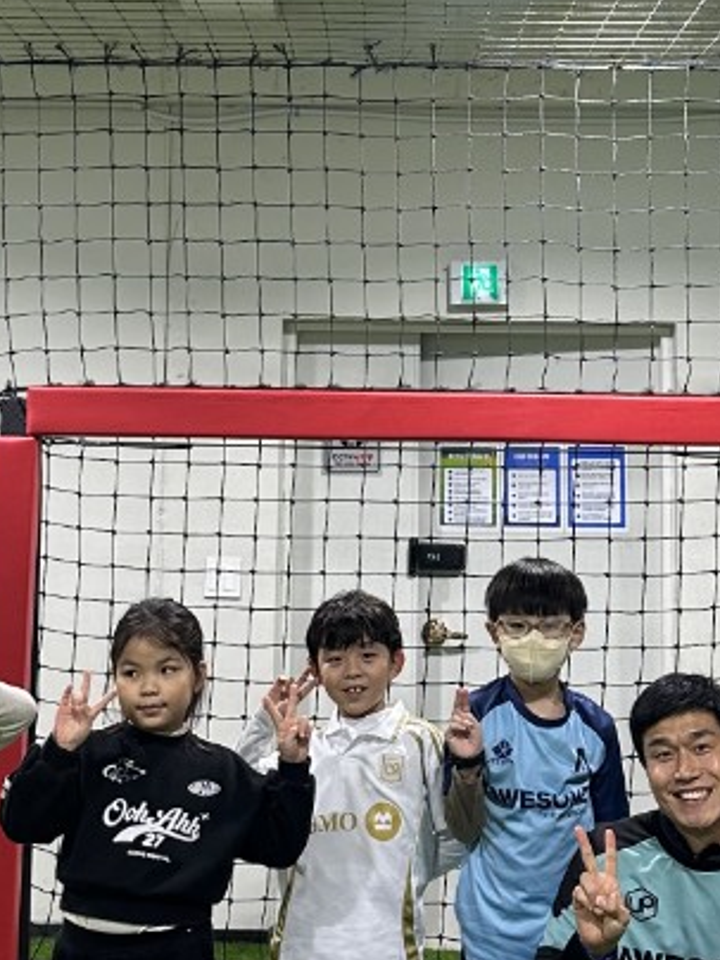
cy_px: 250
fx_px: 2108
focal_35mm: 76
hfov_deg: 19.4
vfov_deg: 25.4
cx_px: 392
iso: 125
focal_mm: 6.86
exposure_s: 1/120
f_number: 1.78
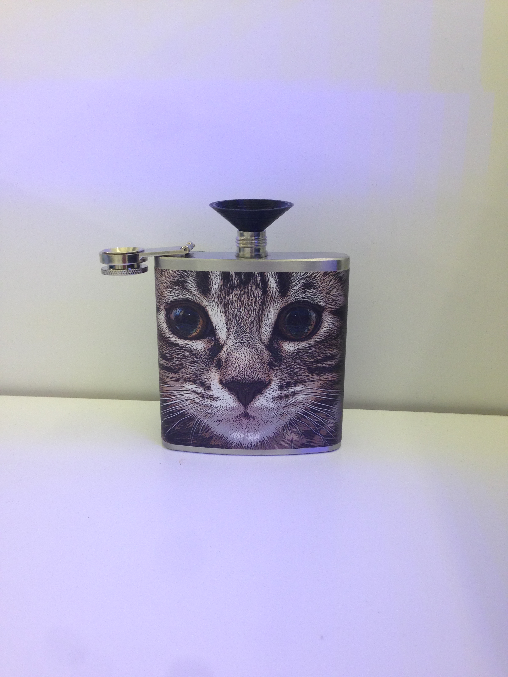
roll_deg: -0.9
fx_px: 646
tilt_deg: -15.2
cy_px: 338
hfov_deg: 42.9
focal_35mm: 33
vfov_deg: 55.4
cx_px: 254
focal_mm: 4.12
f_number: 2.4
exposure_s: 1/20
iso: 100
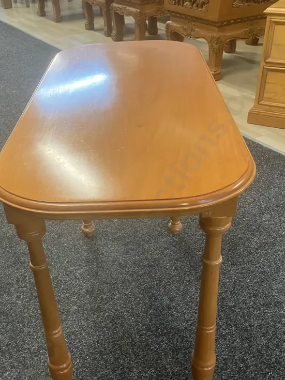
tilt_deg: -37.1
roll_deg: +2.1
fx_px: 428
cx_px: 124
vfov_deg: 47.1
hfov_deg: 36.7
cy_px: 253
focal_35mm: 39
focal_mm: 3.99
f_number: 1.8
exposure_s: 1/33
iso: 250
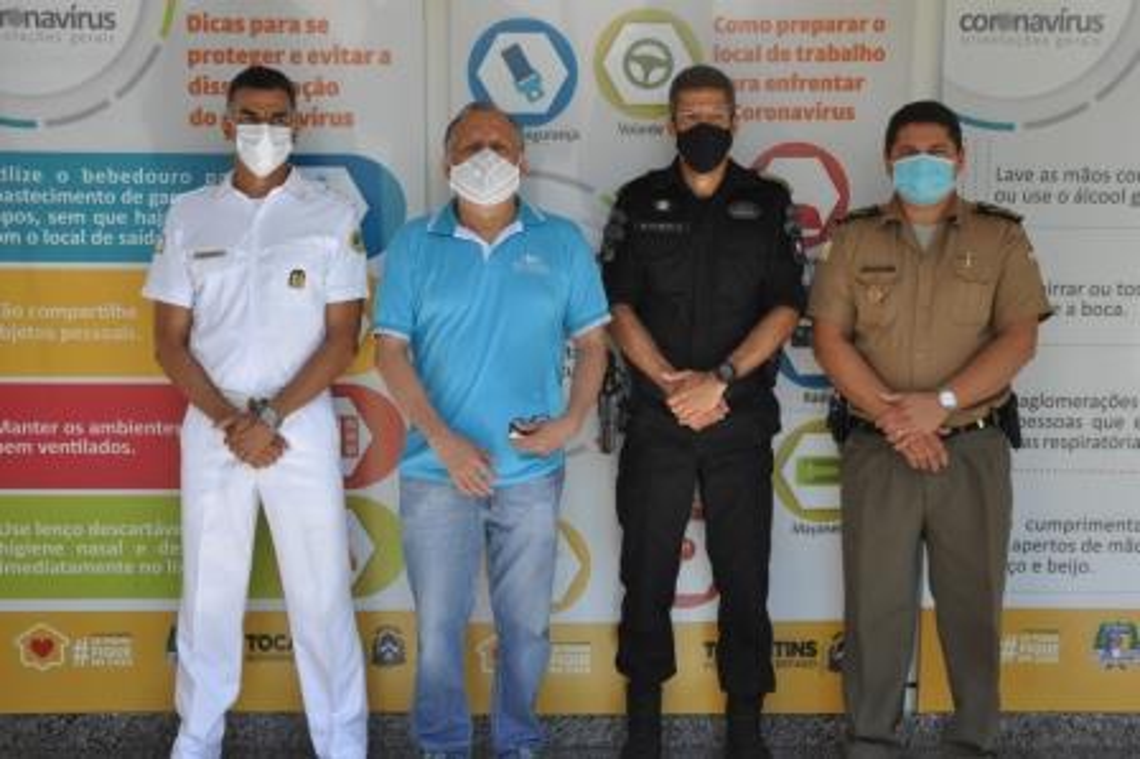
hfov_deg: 42.4
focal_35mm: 46
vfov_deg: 28.9
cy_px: 380
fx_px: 1471
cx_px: 570
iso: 800
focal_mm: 31
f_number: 10
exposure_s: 1/400
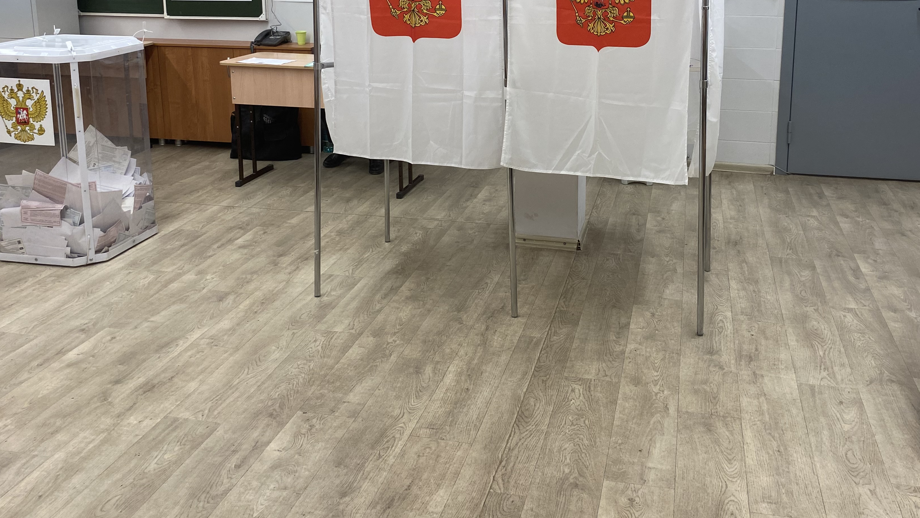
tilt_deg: -13.1
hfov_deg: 56.4
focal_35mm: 35
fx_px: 854
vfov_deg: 32.7
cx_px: 520
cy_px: 97
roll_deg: -0.9
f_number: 1.8
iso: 80
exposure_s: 1/100
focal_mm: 4.25
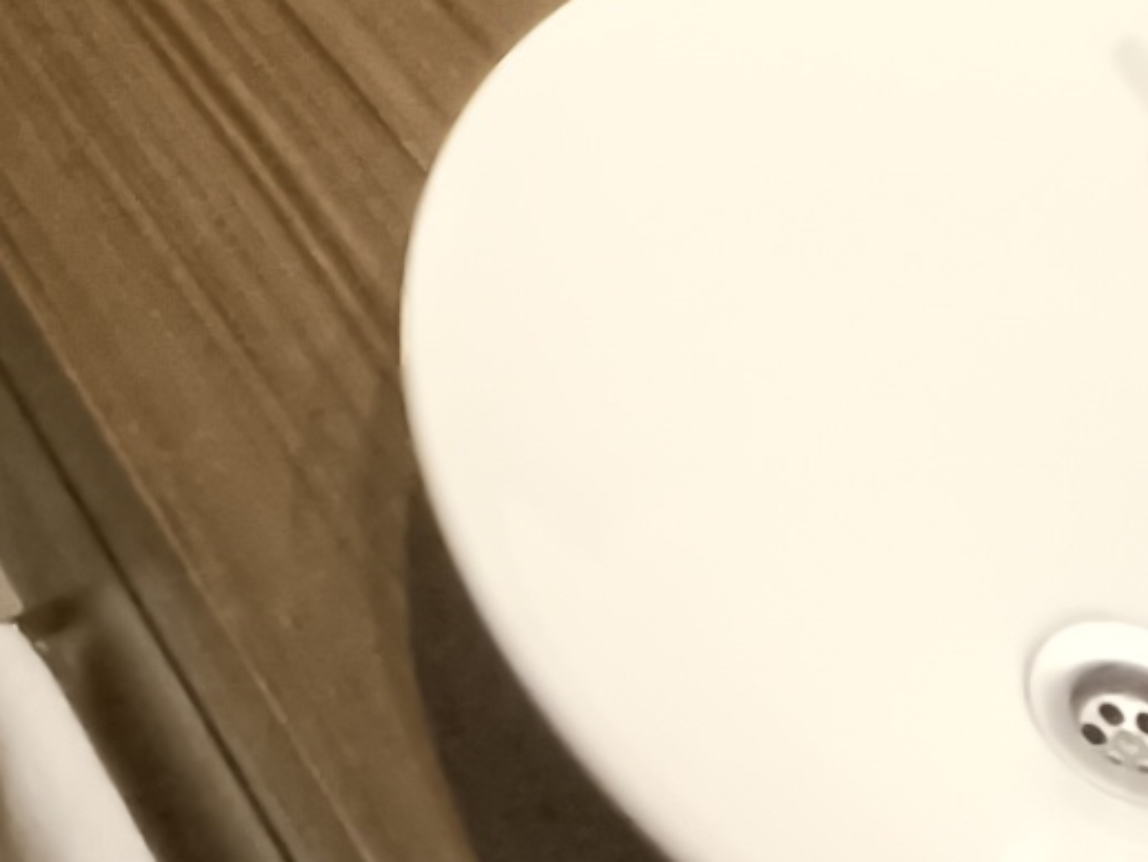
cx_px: -464
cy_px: -1322
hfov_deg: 17.8
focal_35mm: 101
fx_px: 3350
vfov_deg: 11.6
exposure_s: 1/60
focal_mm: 1.66
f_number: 2.2
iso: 556
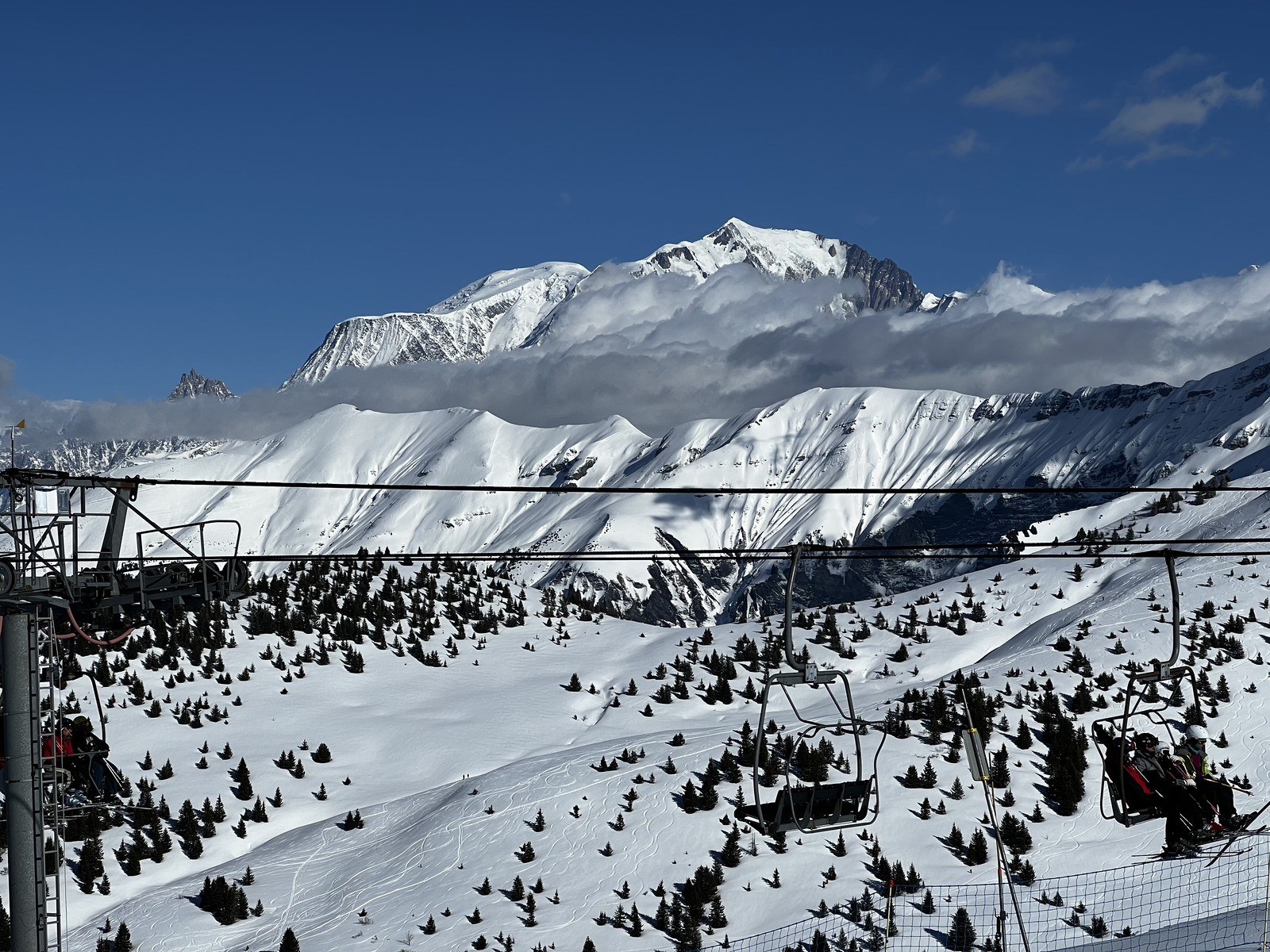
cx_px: 635
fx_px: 2825
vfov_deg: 19.1
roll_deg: +0.8
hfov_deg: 25.3
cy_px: 476
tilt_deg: +2.9
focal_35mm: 77
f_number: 2.8
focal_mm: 9
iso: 32
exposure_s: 1/2660
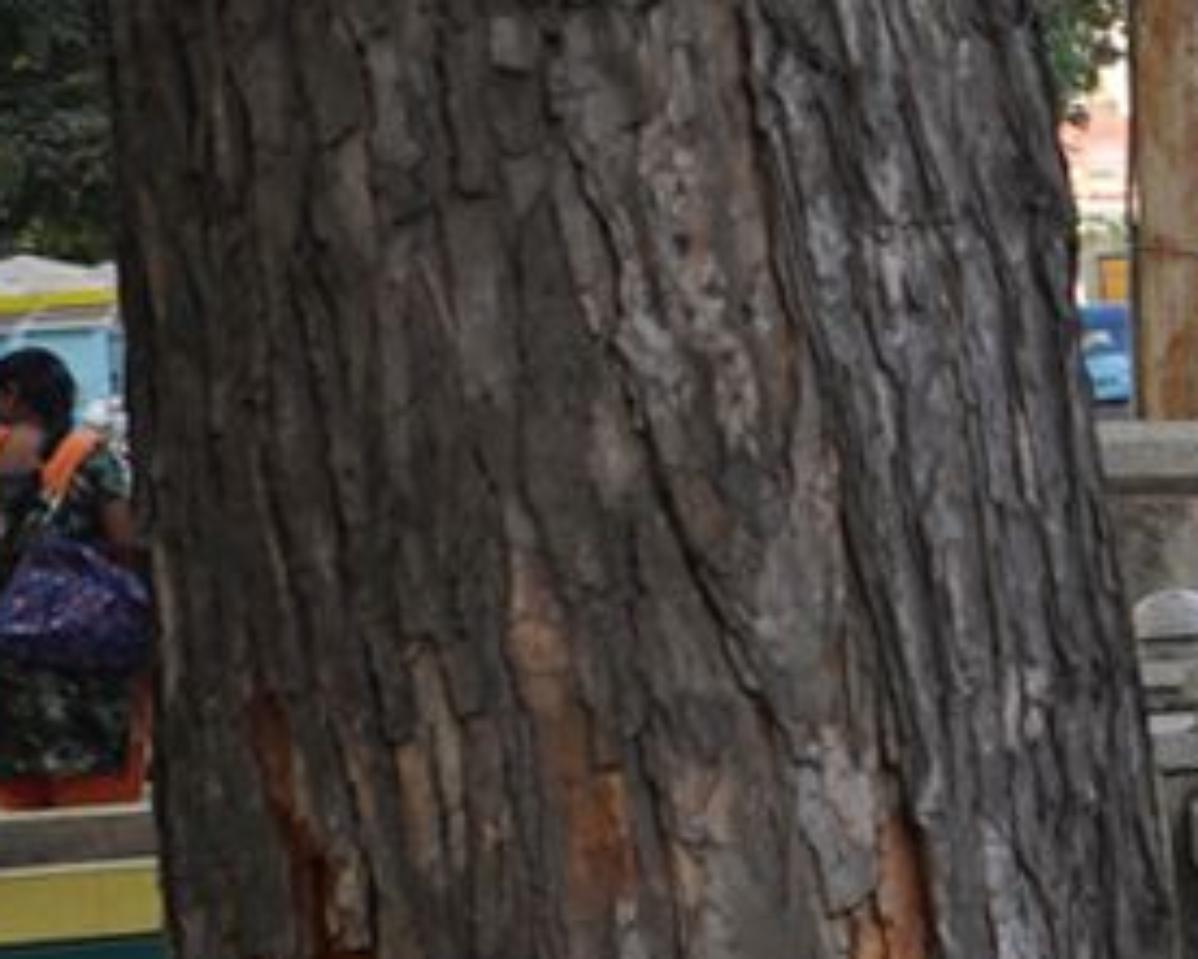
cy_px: 655
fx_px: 5781
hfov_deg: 9.2
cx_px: 3729
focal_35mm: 163
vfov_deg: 9.5
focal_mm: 24
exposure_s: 1/100
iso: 100
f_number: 2.8
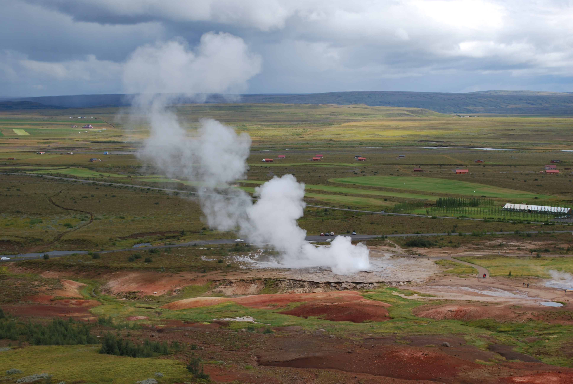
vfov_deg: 26.6
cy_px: 192
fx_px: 813
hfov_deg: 38.8
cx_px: 286
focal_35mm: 51
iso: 100
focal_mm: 34
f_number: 7.1
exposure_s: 1/200
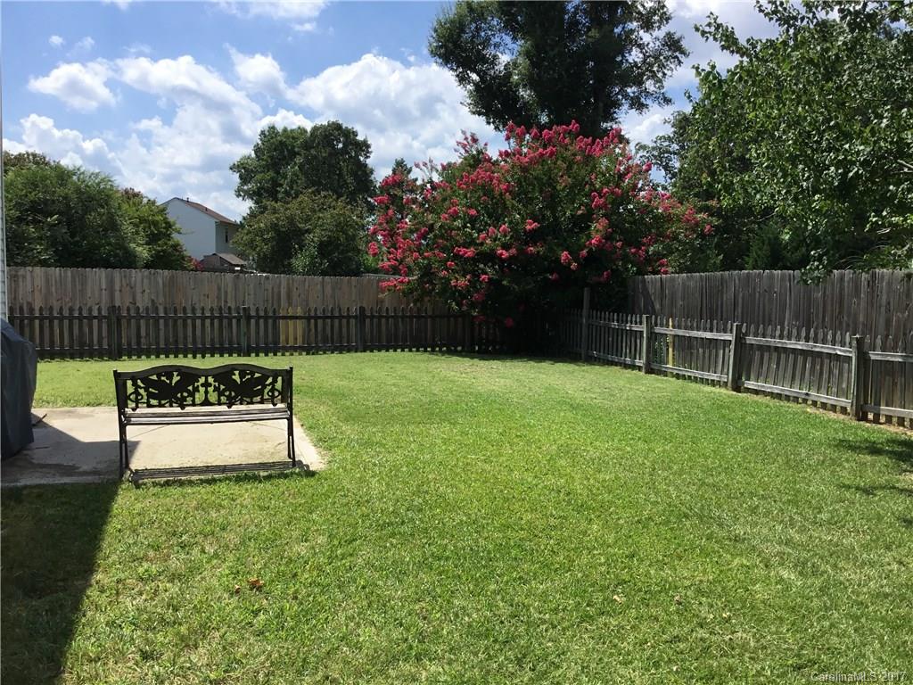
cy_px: 342
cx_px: 456
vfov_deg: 45.4
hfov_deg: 58.4
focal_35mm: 31
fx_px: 818
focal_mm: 3.3
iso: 25
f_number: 2.4
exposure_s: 1/1631
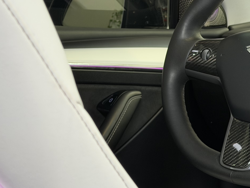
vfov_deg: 14.3
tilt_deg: -4.8
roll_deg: -2.0
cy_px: 46
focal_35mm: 103
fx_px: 744
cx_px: 190
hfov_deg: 18.9
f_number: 1.78
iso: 100
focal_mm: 6.76
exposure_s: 1/50
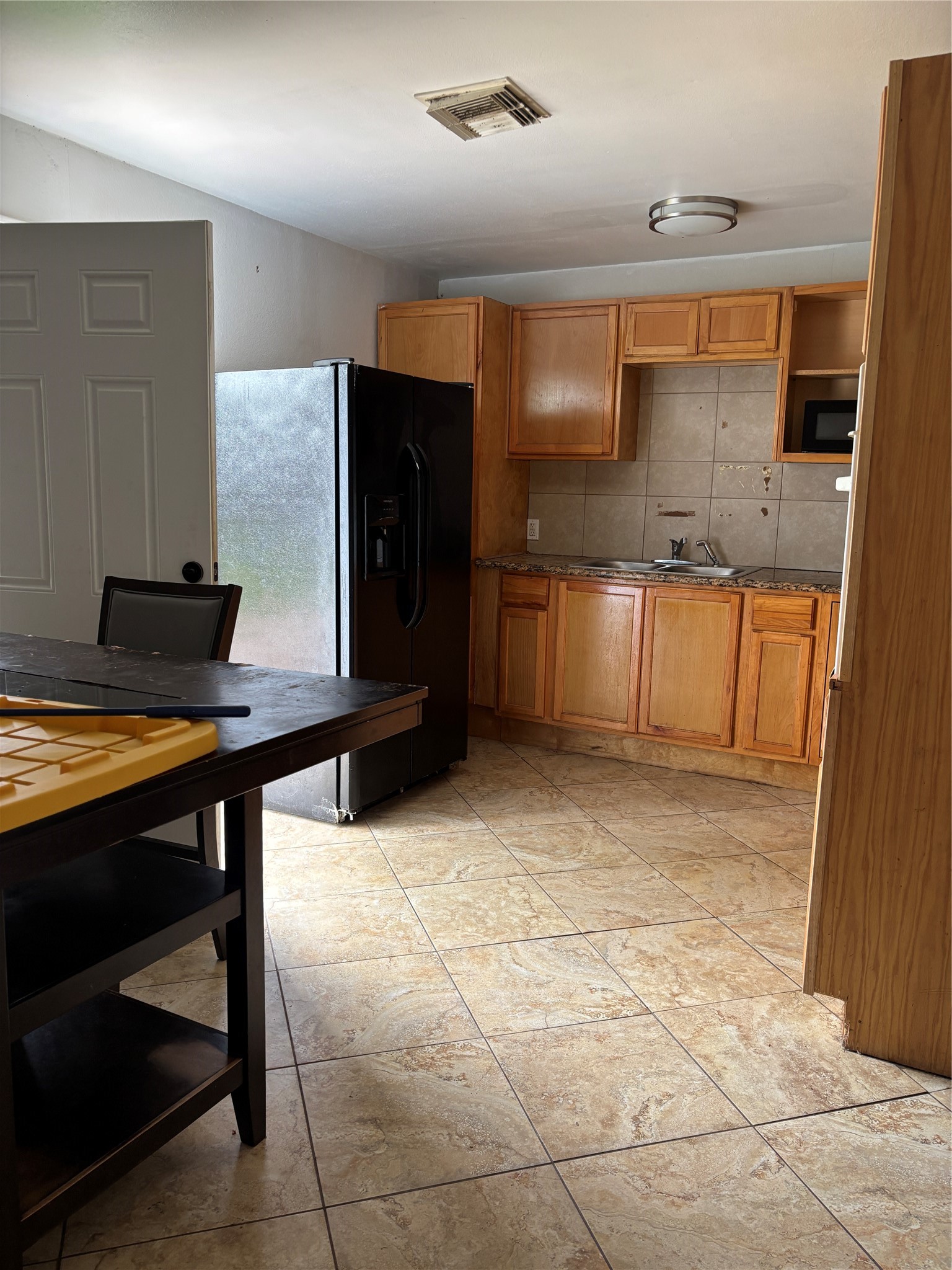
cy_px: 635
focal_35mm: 26
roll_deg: -1.4
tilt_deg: -9.3
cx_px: 476
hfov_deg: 53.1
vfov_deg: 67.3
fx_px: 953
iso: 125
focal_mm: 5.96
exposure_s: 1/121
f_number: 1.6
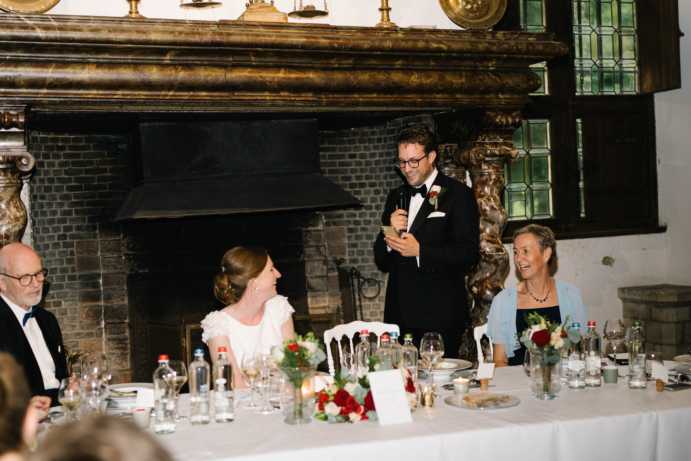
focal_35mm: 52
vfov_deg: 26.0
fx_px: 998
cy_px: 230
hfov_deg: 38.2
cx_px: 346
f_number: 1.4
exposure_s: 1/200
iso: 250
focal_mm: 35
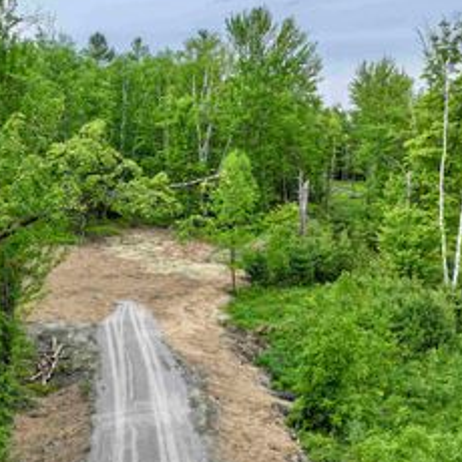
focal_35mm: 46
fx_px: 695
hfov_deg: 36.3
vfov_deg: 36.7
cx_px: 143
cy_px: 257
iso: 190
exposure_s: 1/1250
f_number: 2.8
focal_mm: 12.29
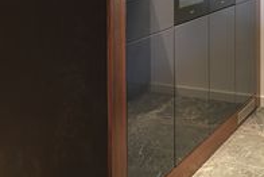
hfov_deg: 26.3
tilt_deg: -2.3
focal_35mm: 77
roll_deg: -0.5
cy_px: -33
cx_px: 120
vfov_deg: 17.0
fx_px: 565
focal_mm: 4.15
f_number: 2.2
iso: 100
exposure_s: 1/17
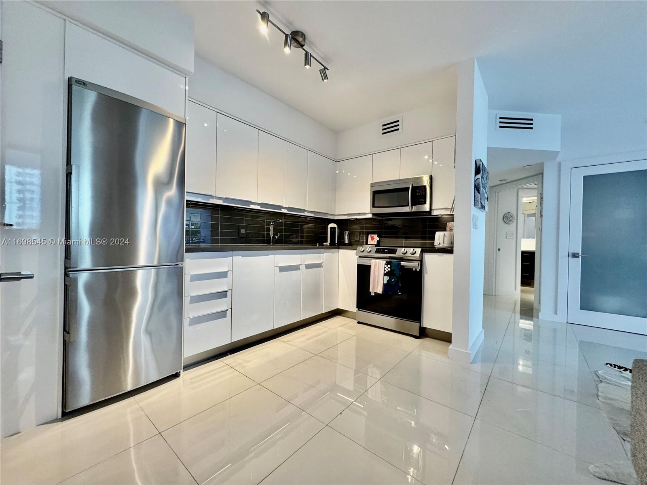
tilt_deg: -1.1
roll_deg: -1.5
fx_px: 262
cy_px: 242
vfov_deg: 85.7
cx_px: 324
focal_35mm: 14
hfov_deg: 102.1
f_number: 2.2
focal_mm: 2.22
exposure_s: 1/120
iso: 250
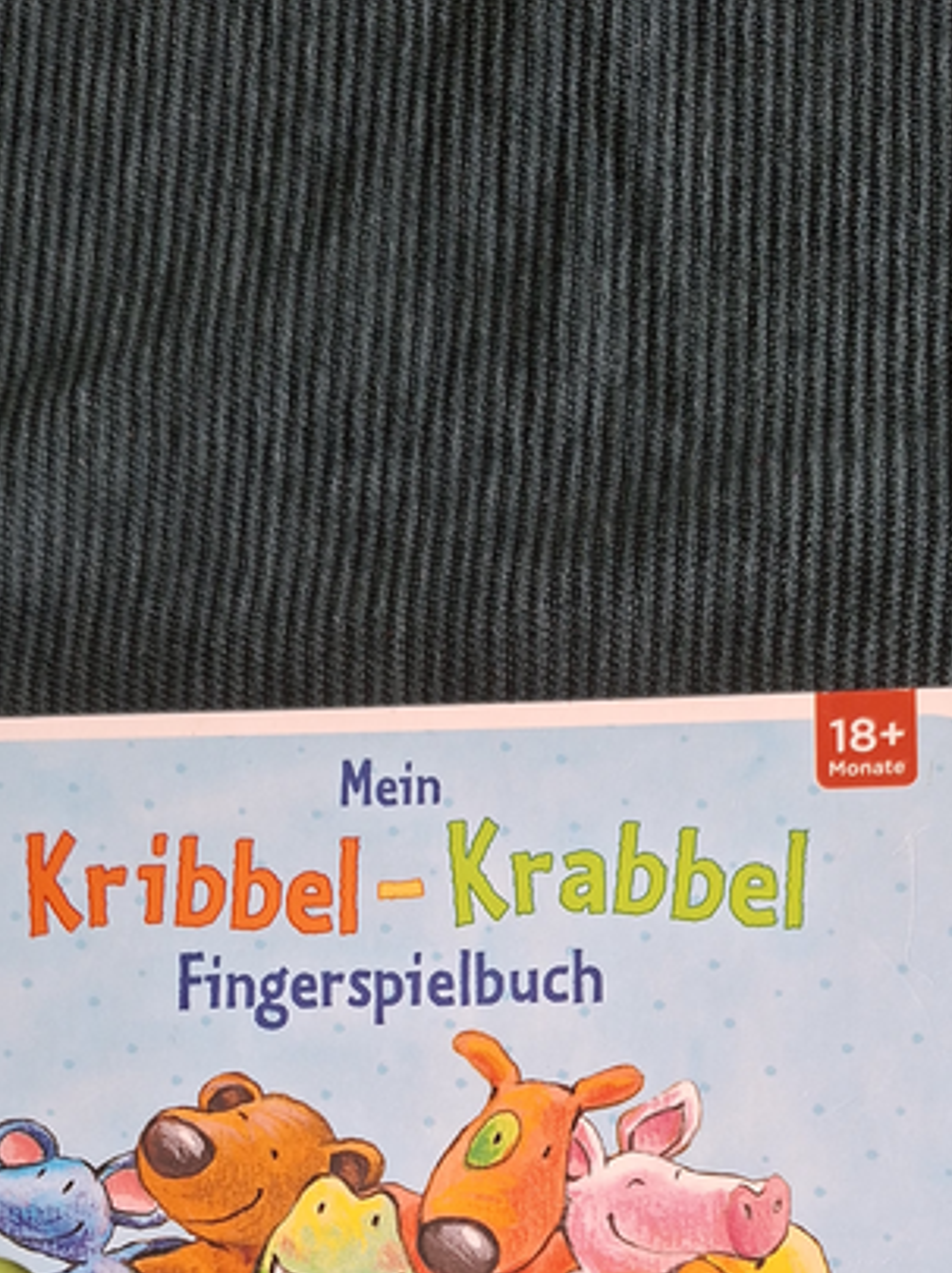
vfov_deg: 36.6
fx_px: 1726
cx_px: 509
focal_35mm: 47
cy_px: 1259
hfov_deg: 30.8
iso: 100
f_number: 1.8
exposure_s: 1/100
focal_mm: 5.54
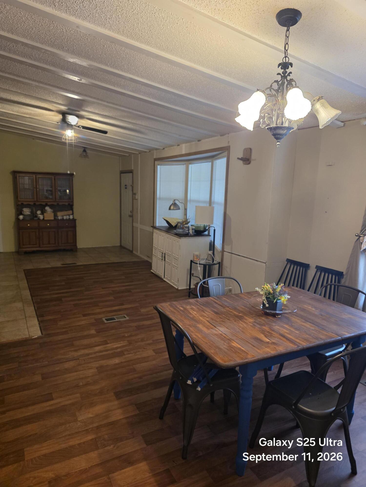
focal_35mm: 23
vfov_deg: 73.9
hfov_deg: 58.9
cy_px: 244
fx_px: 324
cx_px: 183
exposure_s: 1/120
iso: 500
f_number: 1.7
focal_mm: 6.3
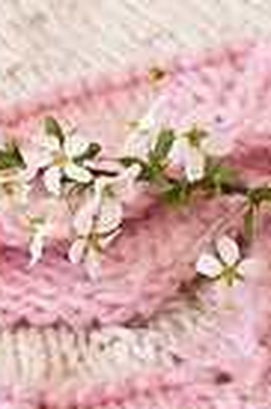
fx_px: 1958
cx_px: -121
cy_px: -263
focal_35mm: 173
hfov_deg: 7.8
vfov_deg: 11.3
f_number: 4
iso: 160
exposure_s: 1/30
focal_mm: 24.7
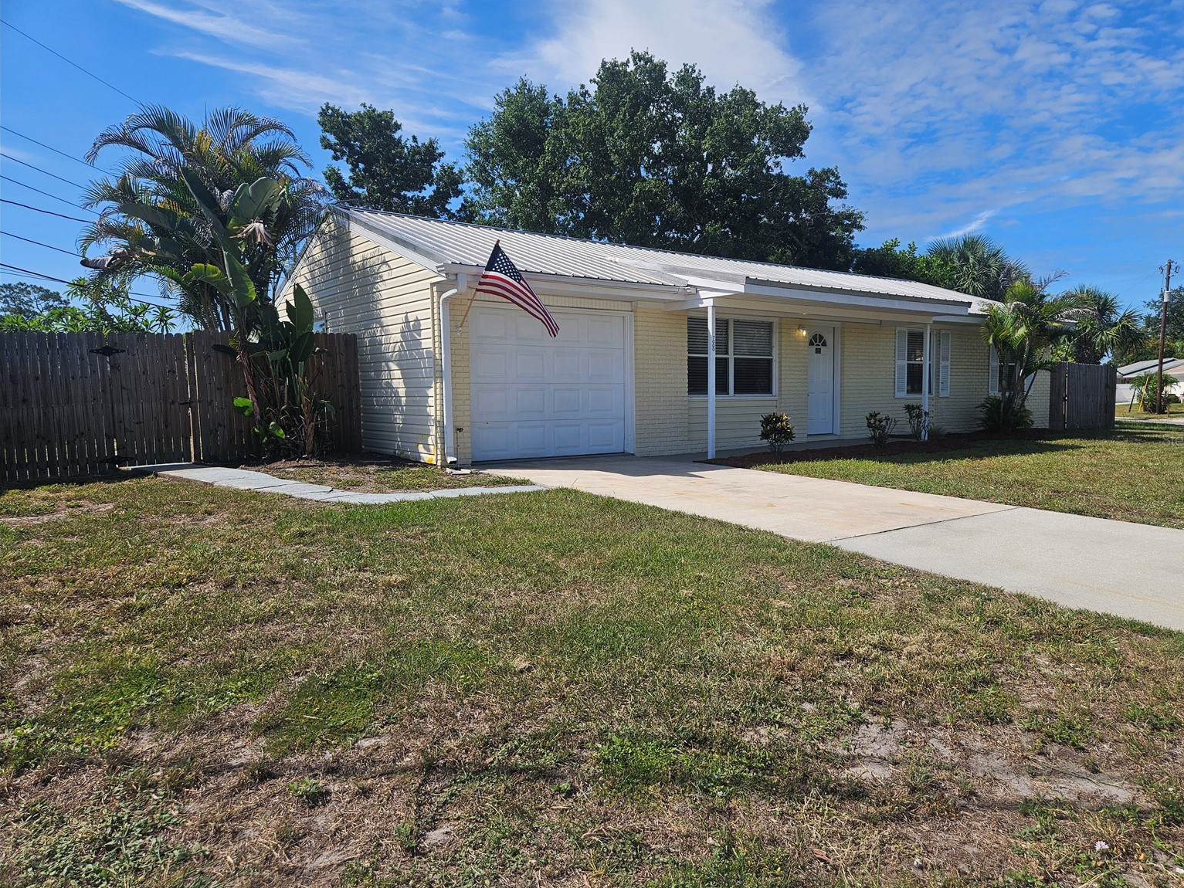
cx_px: 617
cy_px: 439
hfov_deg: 71.6
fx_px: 821
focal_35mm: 24
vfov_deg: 56.8
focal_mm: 5.4
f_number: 1.8
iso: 25
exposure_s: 1/1910
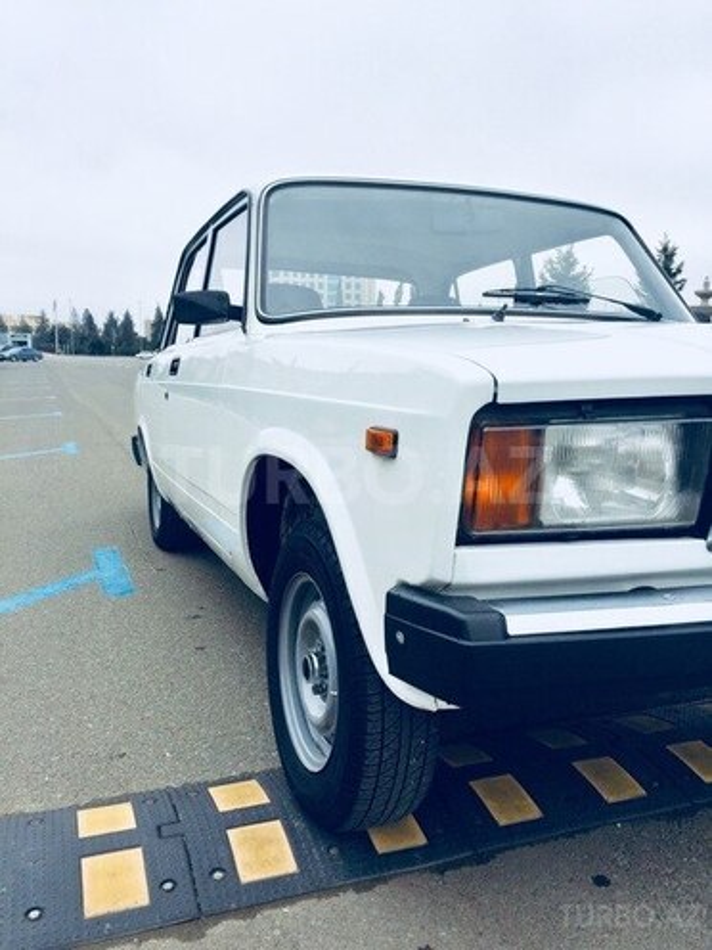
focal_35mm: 29
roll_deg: -0.4
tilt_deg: -8.9
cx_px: 356
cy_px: 475
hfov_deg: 48.2
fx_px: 795
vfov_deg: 61.7
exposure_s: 1/252
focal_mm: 4.15
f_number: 2.2
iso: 32
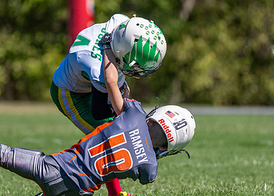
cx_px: 86
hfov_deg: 4.5
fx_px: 3510
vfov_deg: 3.2
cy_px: 84
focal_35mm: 451
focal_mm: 188
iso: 160
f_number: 2.8
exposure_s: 1/3200
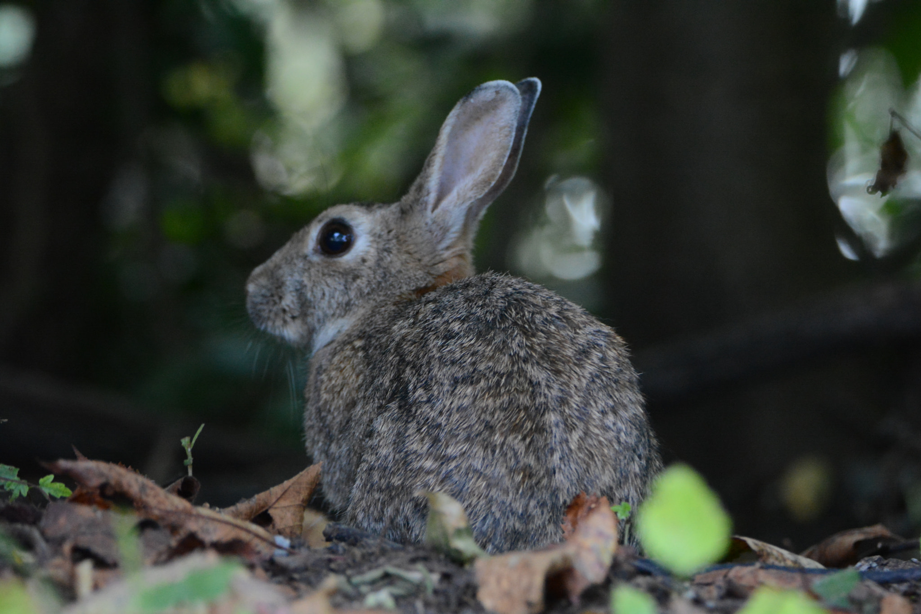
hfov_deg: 3.9
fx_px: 13429
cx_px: 460
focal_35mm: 525
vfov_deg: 2.6
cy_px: 307
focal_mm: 350
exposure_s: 1/100
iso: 2500
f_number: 6.3
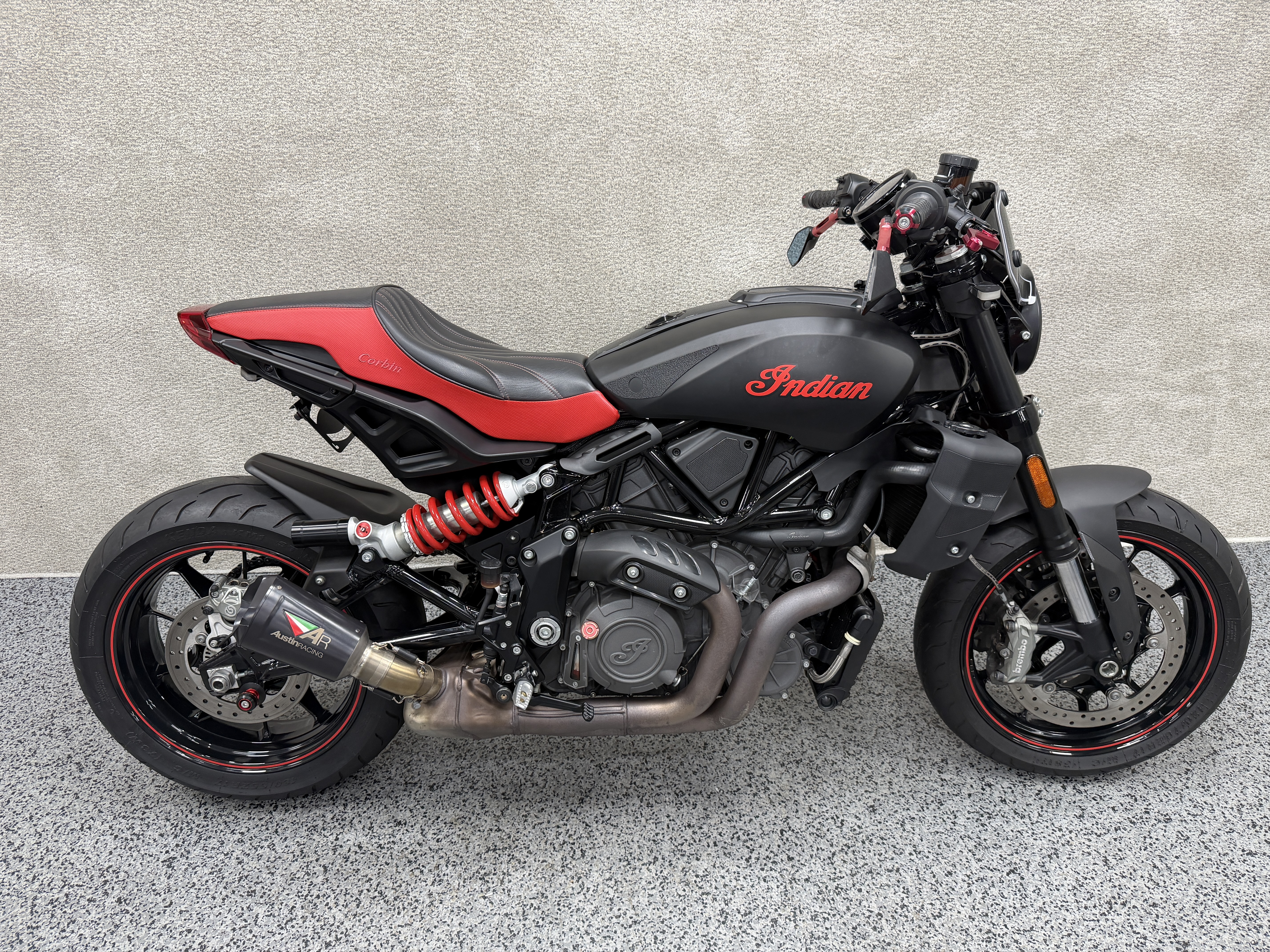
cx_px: 635
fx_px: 881
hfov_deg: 71.6
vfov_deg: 56.8
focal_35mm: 24
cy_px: 476
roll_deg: +1.1
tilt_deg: -29.0
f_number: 1.78
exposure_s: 1/120
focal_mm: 6.76
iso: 200
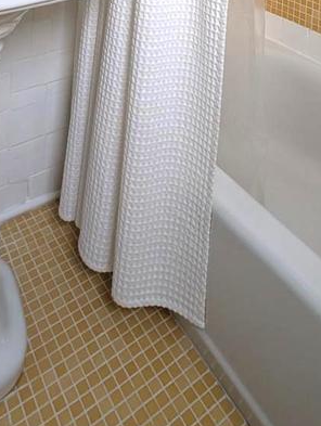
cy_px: -140
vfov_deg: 35.3
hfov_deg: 42.9
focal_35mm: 33
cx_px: 130
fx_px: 407
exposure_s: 1/46.8
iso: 99
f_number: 1.95
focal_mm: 2.23
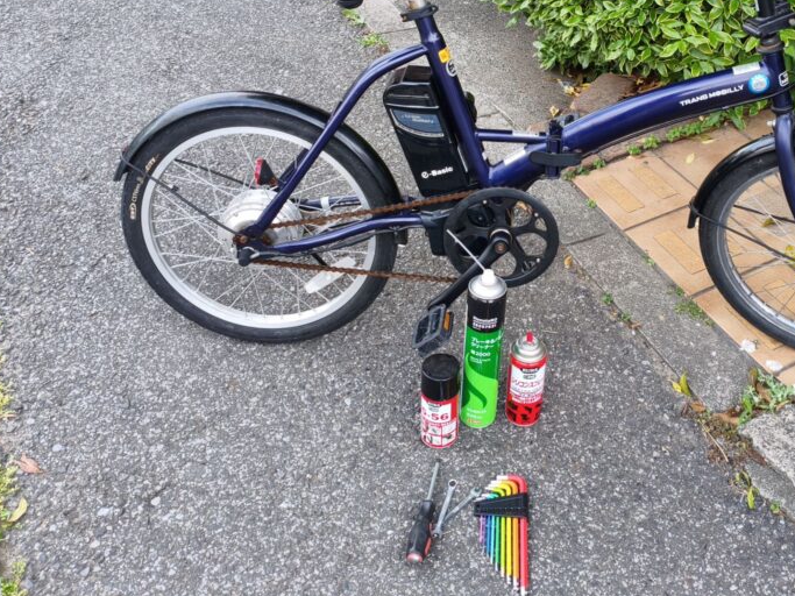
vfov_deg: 36.2
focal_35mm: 39
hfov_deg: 47.0
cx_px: 542
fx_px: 896
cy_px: 171
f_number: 1.5
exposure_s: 1/131
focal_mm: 4.94
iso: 80
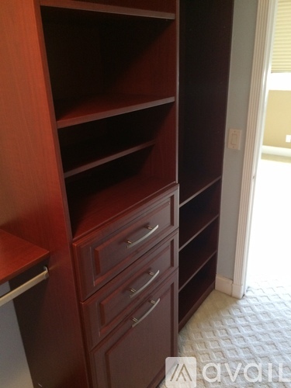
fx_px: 325
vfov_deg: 61.7
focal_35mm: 29
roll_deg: +2.6
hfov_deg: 48.2
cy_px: 194
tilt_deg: -24.3
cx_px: 146
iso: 320
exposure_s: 1/17
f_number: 2.2
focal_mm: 4.15
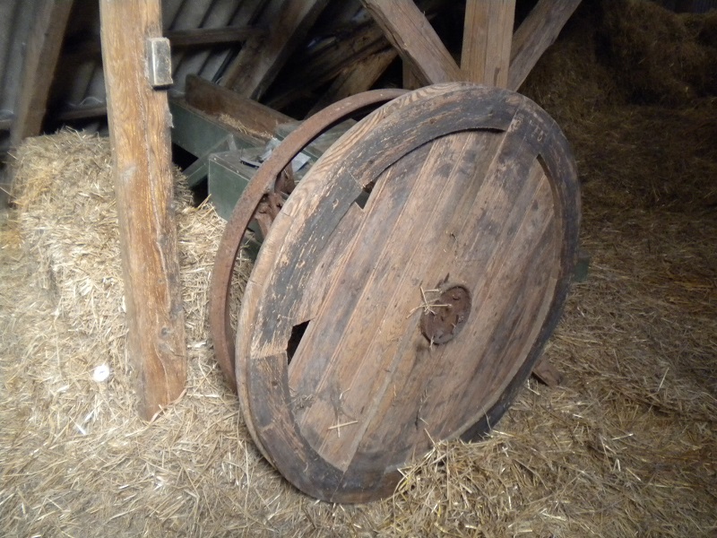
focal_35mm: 35
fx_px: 725
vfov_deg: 40.7
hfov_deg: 52.6
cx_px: 358
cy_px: 269
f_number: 3.1
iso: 400
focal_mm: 6.3
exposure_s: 1/33.8
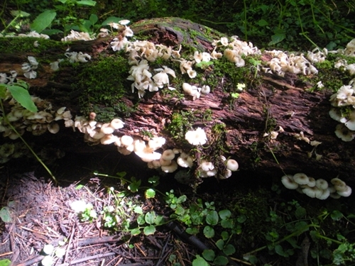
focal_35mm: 36
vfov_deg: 39.7
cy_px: 133
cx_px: 178
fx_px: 369
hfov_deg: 51.4
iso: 396
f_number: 3.5
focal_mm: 6.3
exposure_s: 1/130
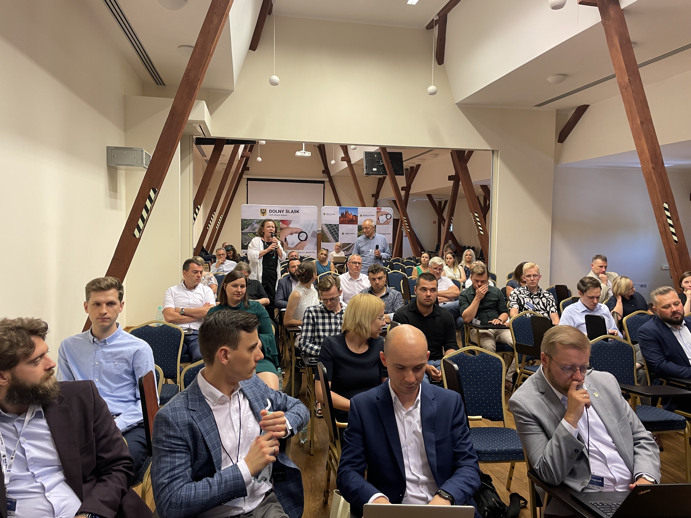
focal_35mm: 26
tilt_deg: -2.0
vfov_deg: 53.1
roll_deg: -0.7
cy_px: 259
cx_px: 346
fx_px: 519
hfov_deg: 67.3
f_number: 1.6
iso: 80
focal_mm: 4.2
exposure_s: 1/50
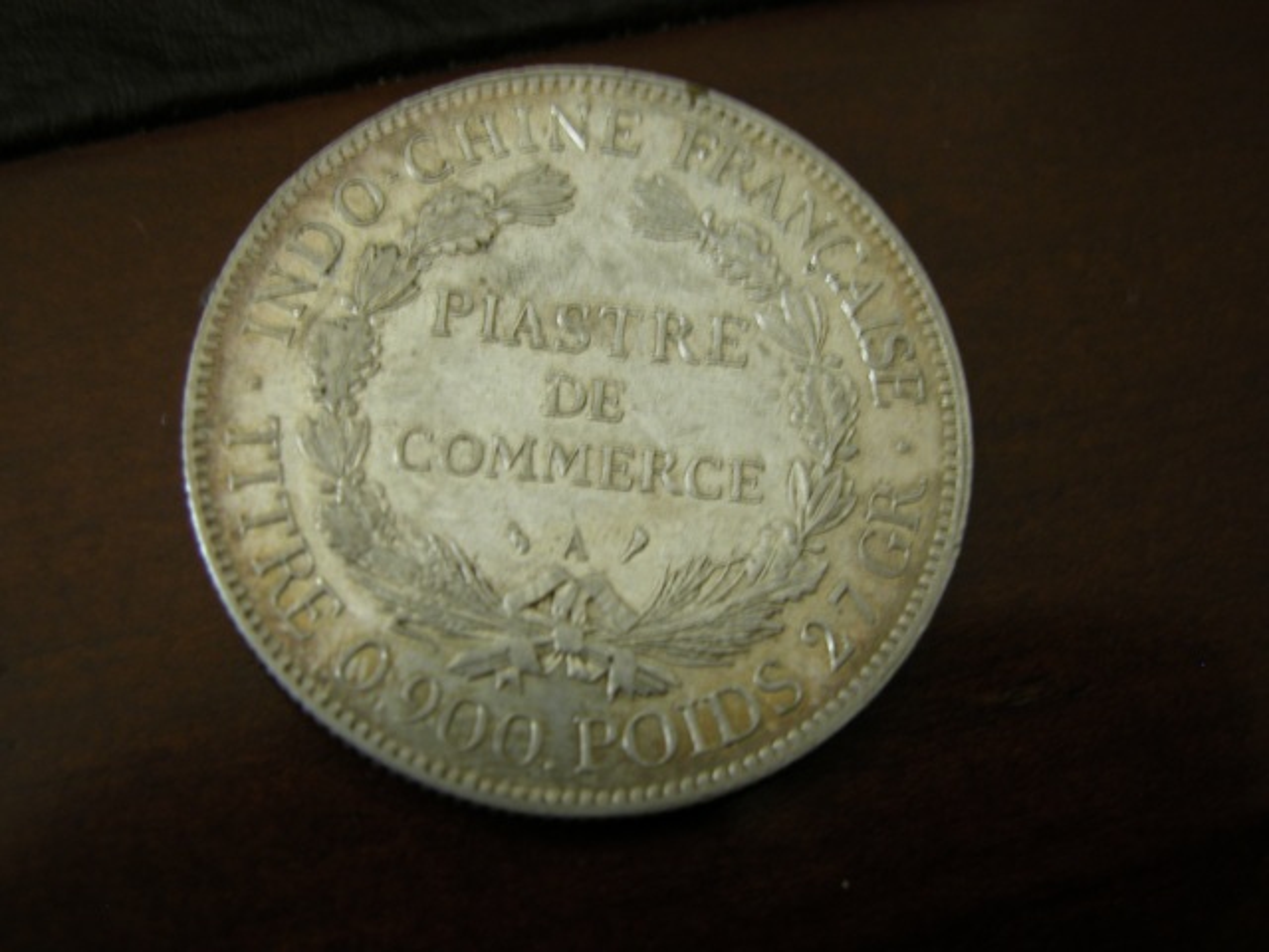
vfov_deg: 29.1
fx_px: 1833
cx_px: 634
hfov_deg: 38.2
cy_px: 476
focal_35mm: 50
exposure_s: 1/6.7
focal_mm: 12.7
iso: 100
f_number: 3
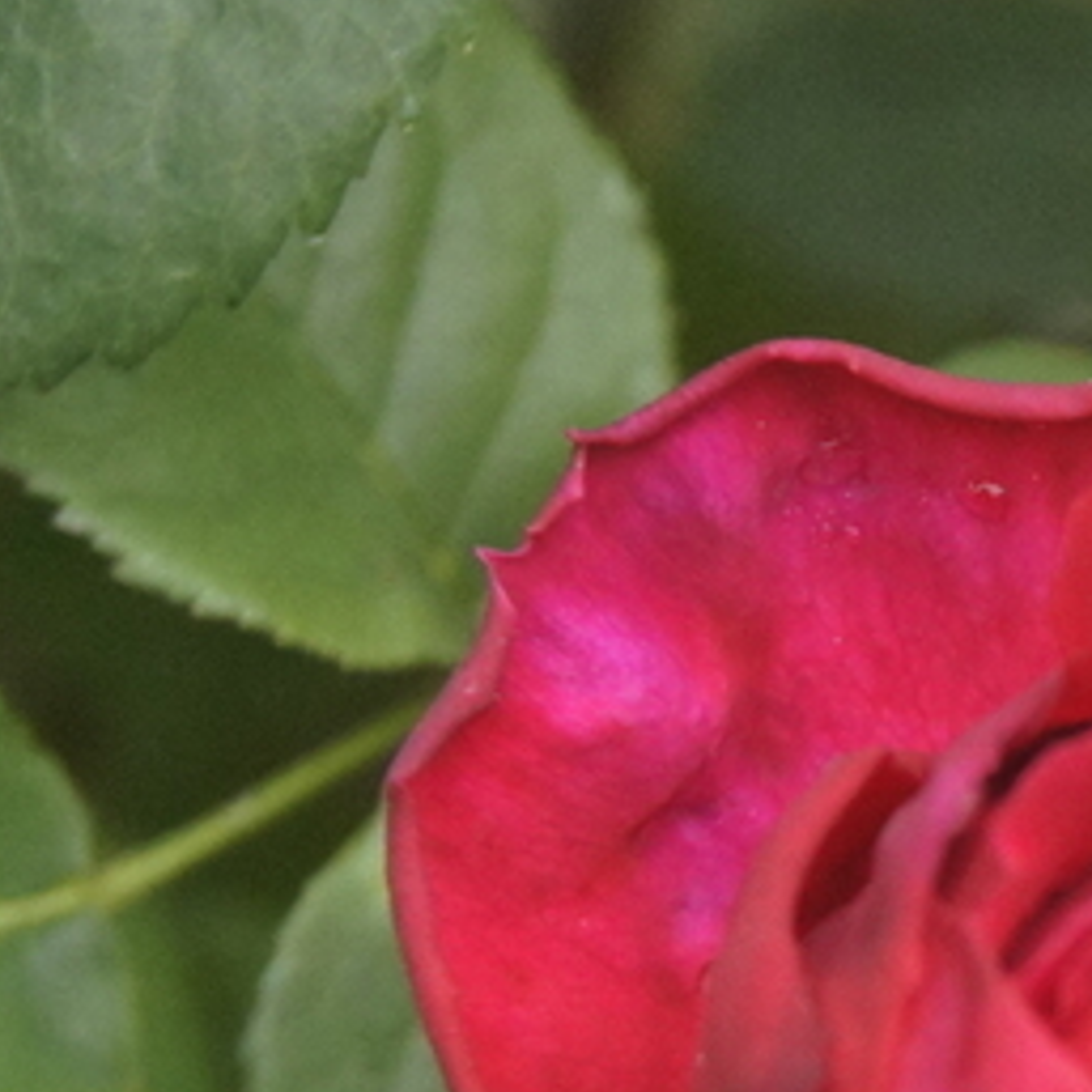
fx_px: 7423
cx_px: 1304
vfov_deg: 8.4
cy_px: 814
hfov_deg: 8.3
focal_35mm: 208
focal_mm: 35
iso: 1600
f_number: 6.3
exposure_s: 1/500
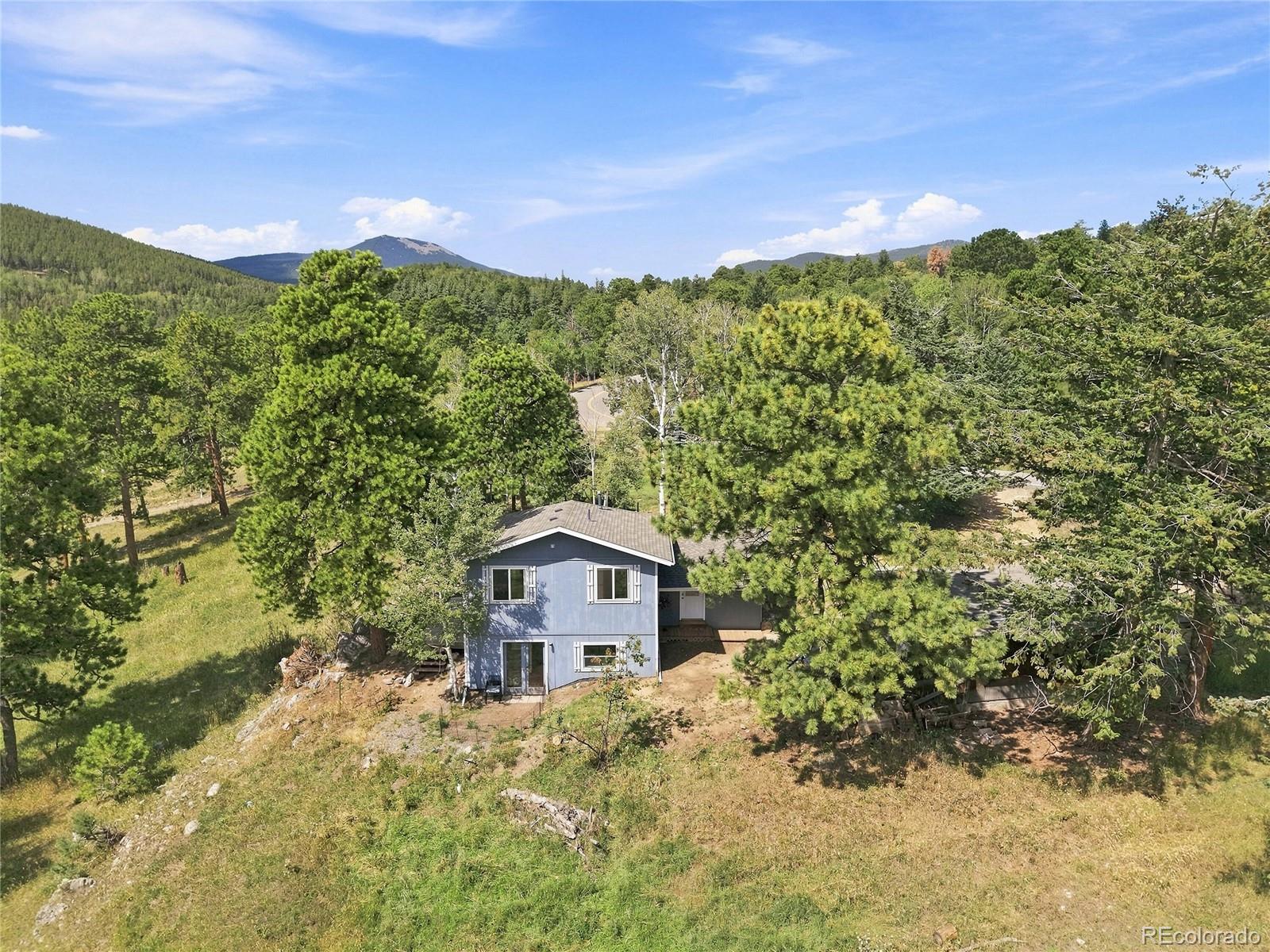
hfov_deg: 71.6
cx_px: 635
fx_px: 881
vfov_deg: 56.8
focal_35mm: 24
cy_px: 476
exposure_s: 1/6000
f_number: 1.8
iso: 210
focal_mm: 8.7
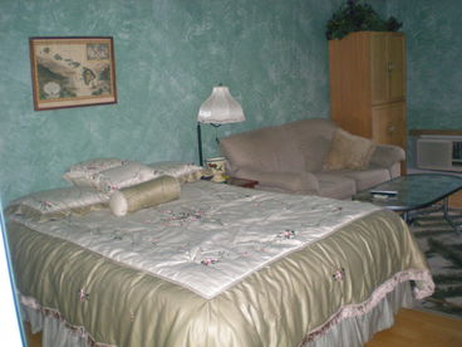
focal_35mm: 38
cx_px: 231
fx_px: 507
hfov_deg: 49.0
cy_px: 174
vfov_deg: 37.7
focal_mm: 6.3
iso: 253
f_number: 3.1
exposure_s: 1/60
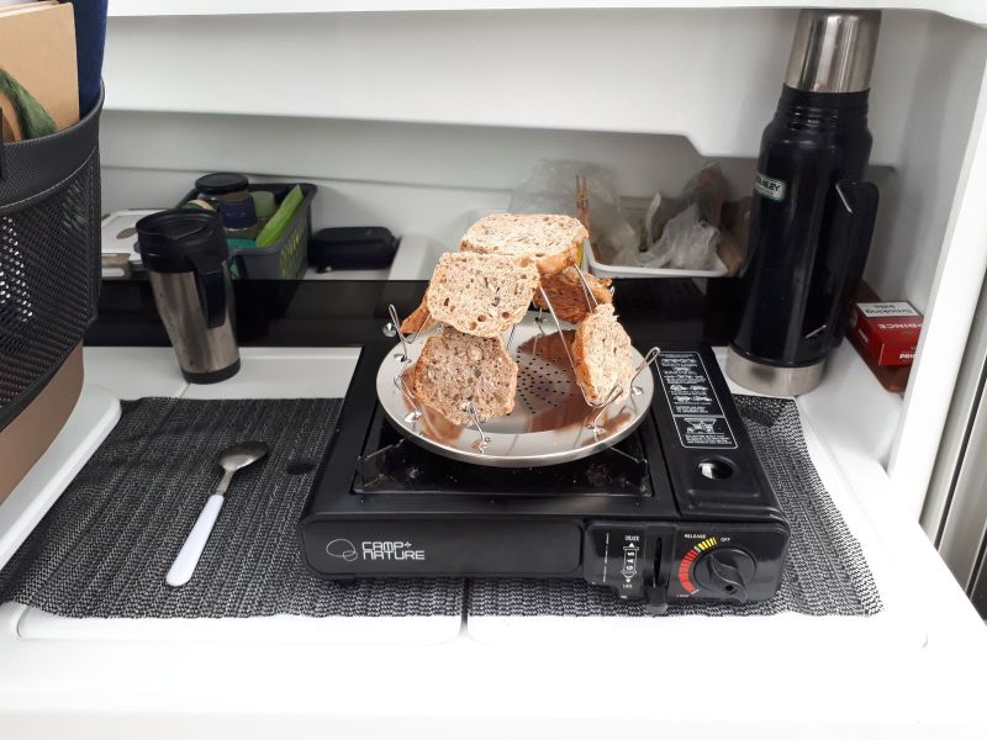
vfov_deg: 51.4
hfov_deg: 65.3
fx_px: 770
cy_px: 370
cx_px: 494
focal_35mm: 27
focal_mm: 3.6
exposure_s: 1/100
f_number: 1.9
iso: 80
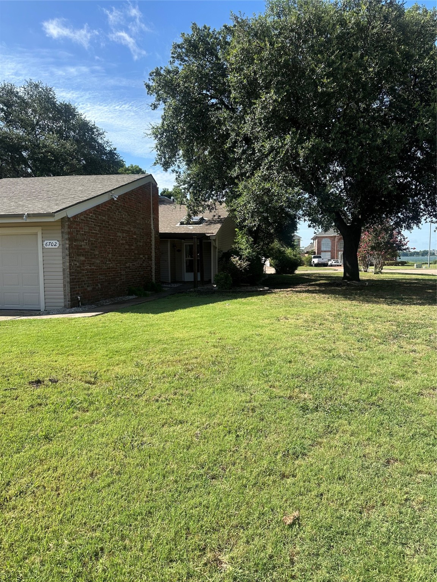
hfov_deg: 56.8
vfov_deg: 71.6
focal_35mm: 24
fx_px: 404
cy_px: 291
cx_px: 218
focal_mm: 6.86
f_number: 1.78
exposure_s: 1/2591
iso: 80
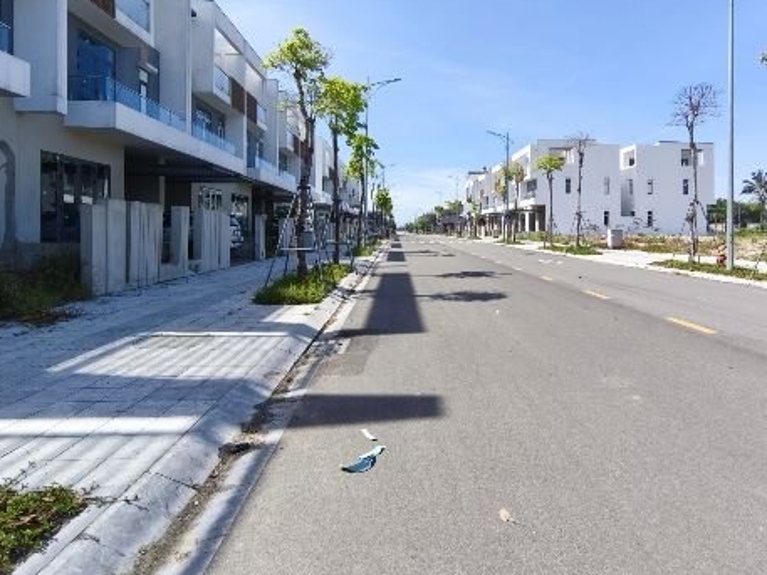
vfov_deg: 62.9
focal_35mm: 21
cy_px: 230
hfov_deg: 78.4
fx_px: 465
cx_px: 445
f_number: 2.2
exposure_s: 1/781
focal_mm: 1.91
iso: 50
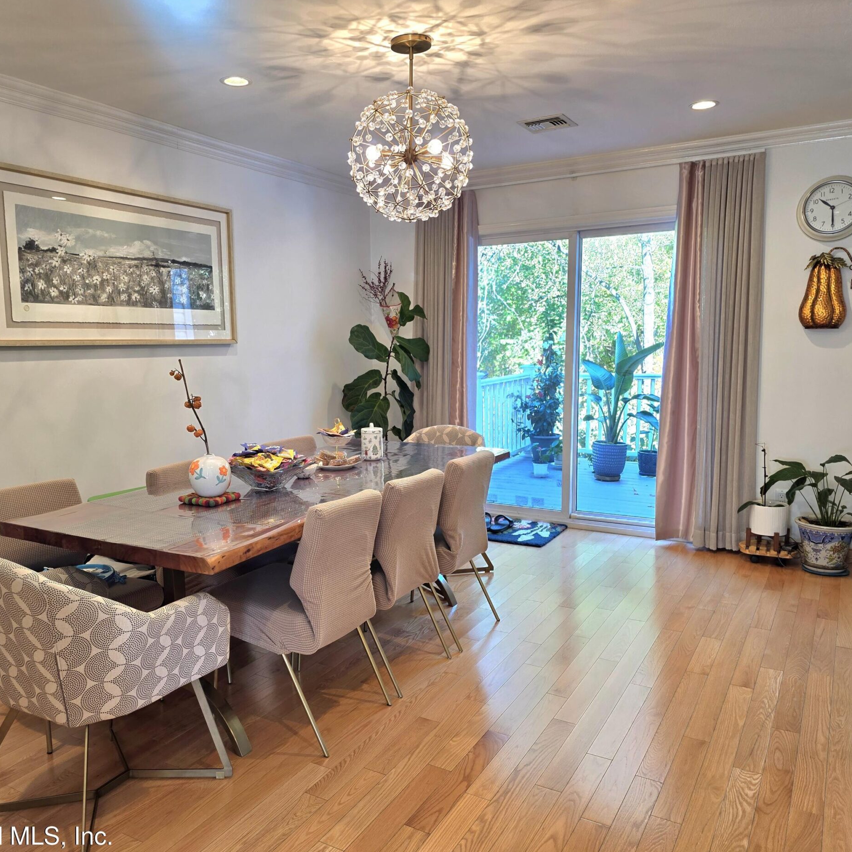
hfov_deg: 57.1
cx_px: 364
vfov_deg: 57.3
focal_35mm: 28
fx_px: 780
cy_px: 436
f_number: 1.7
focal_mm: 6.25
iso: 64
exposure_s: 1/120
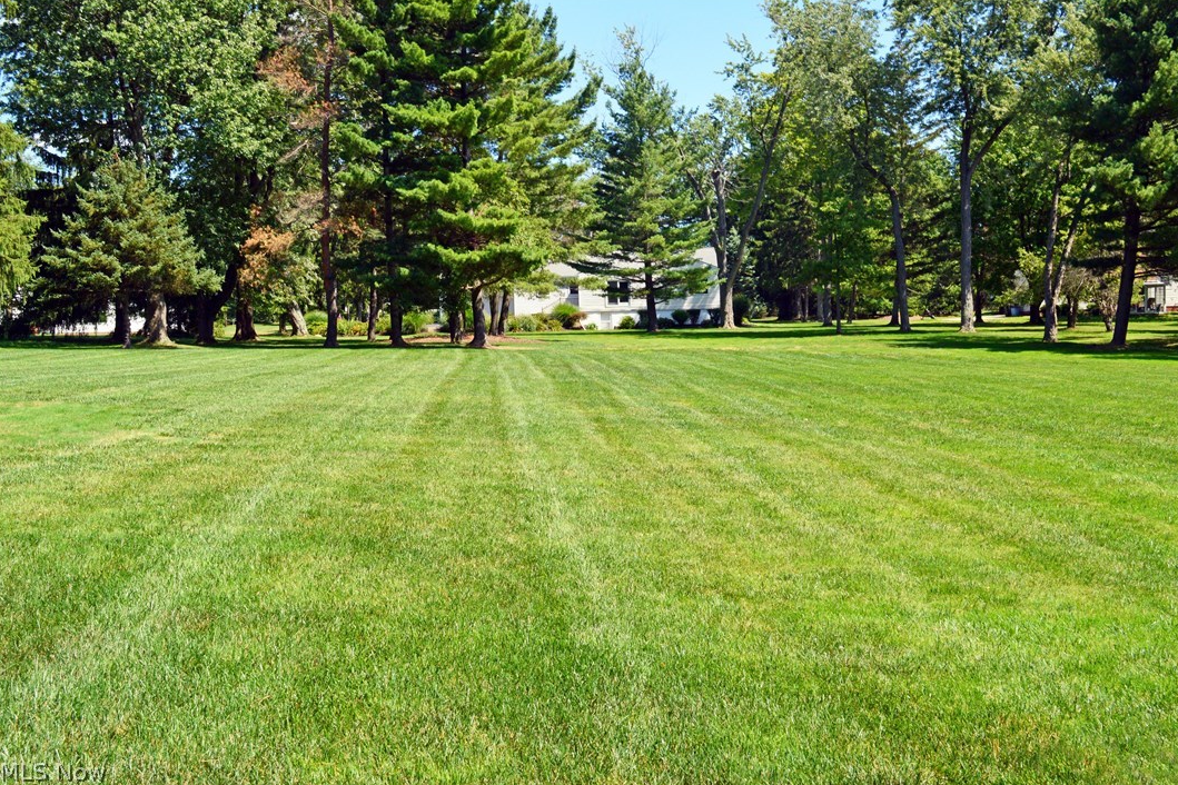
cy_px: 388
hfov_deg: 48.5
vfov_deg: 33.4
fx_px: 1309
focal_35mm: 40
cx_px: 598
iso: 400
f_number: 10
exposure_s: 1/320
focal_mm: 26
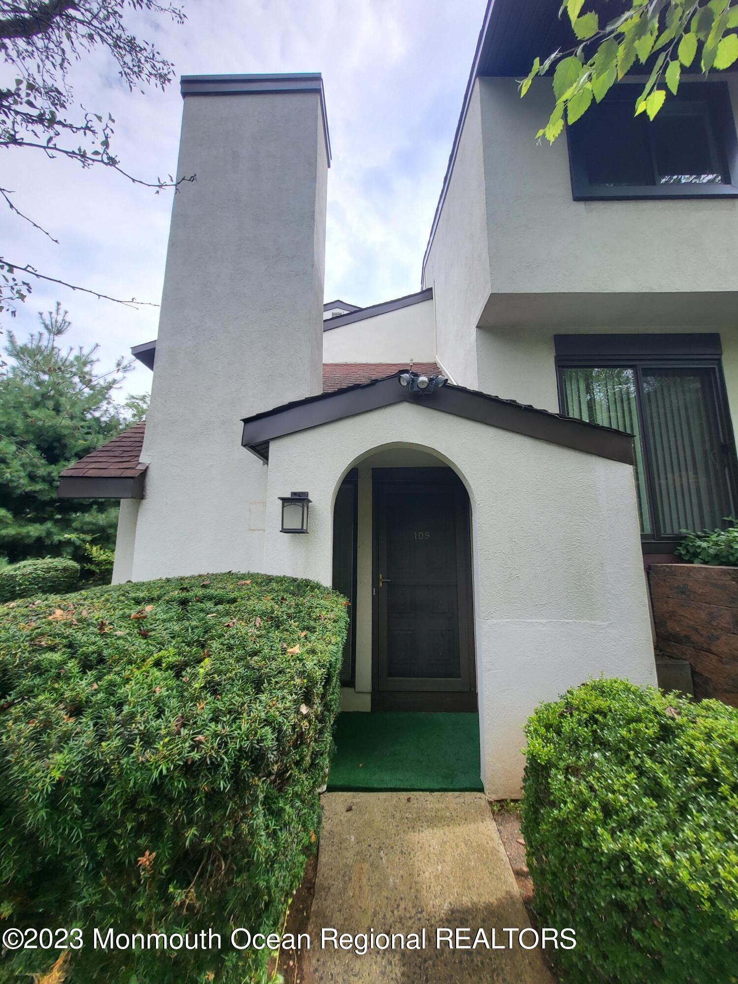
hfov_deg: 89.9
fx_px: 370
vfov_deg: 106.2
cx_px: 369
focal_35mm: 13
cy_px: 492
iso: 32
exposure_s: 1/377
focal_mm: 1.74
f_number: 2.2
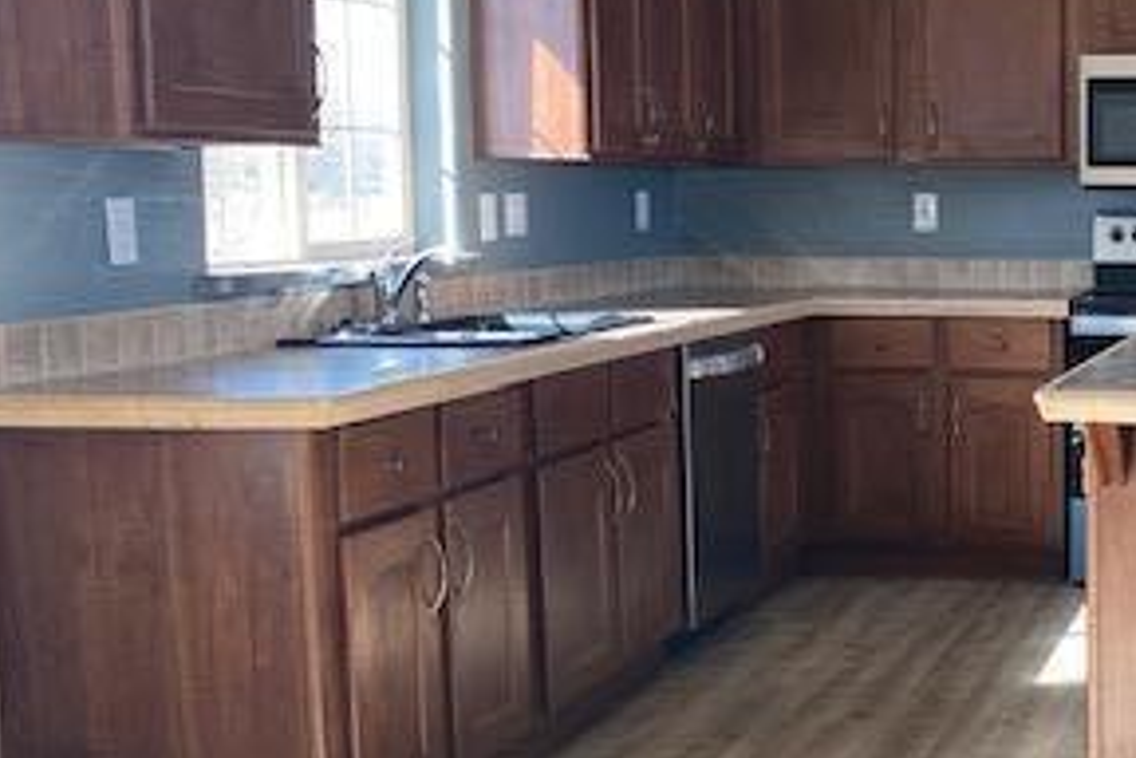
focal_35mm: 60
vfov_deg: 22.6
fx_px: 1893
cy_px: 387
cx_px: 1097
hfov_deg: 31.3
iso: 100
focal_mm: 4.25
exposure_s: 1/121
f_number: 1.8
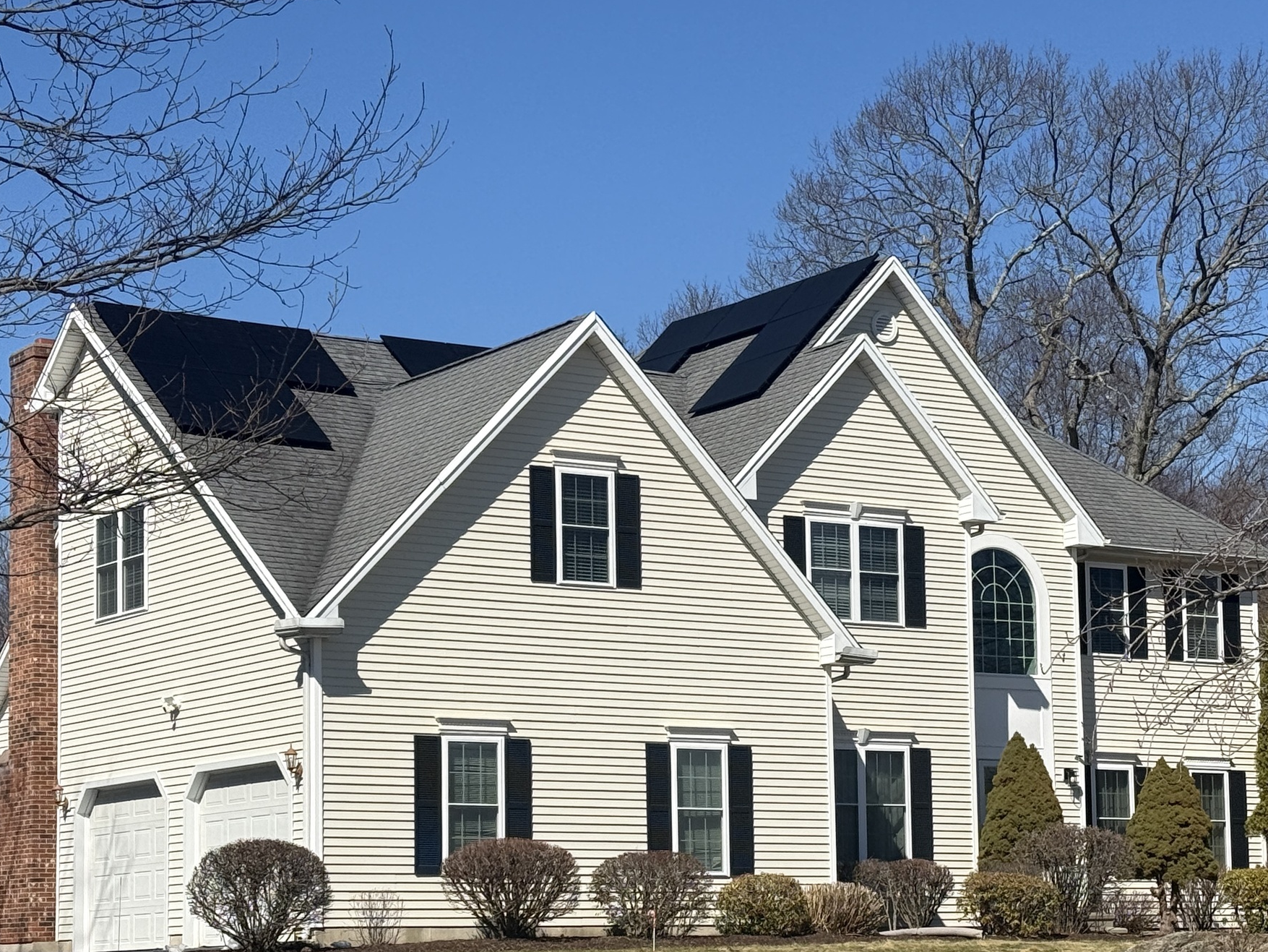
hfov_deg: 23.3
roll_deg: +0.7
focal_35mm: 84
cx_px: 690
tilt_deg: +6.8
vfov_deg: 17.5
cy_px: 618
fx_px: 3078
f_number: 1.78
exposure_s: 1/7874
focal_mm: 6.76
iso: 64
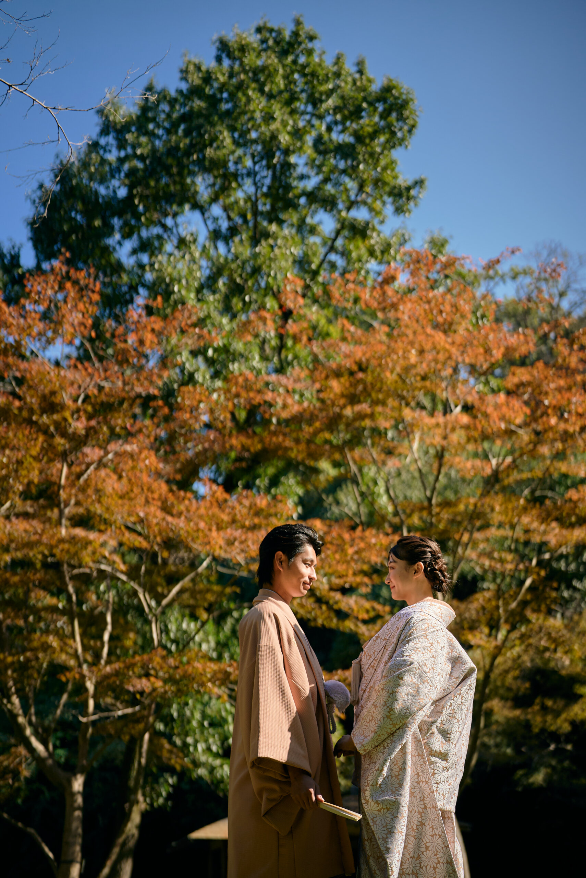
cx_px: 293
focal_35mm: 50
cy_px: 439
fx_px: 1219
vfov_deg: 39.6
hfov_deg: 27.0
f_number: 1.8
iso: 80
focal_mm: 50
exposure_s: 1/8000
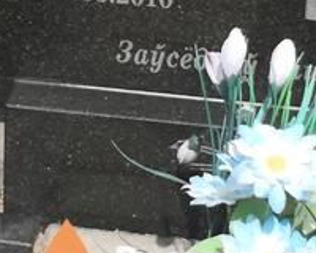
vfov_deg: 6.8
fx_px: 2086
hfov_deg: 8.6
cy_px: -160
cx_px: 46
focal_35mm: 223
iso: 50
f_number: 1.6
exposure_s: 1/2525
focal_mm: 3.95
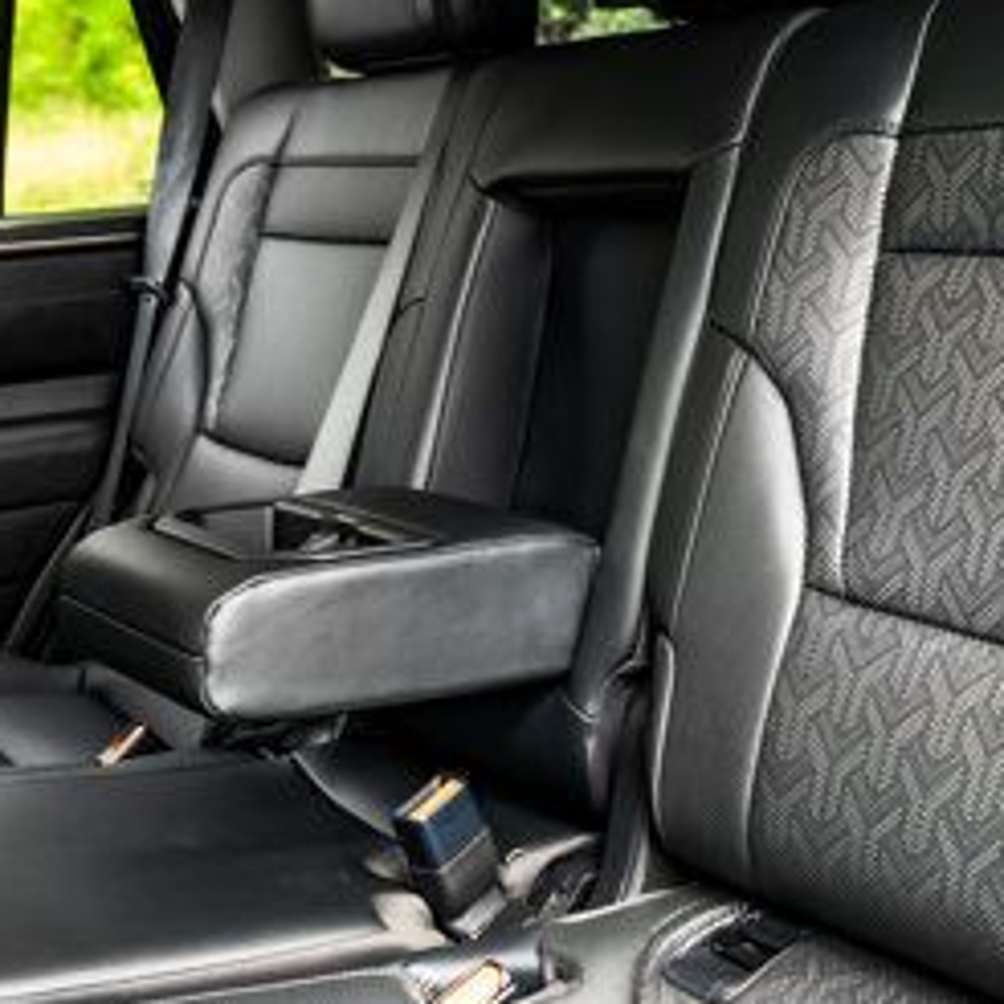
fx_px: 1739
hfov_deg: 31.8
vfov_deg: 32.0
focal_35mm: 53
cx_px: 698
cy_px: 365
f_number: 4
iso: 500
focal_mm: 24
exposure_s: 1/200
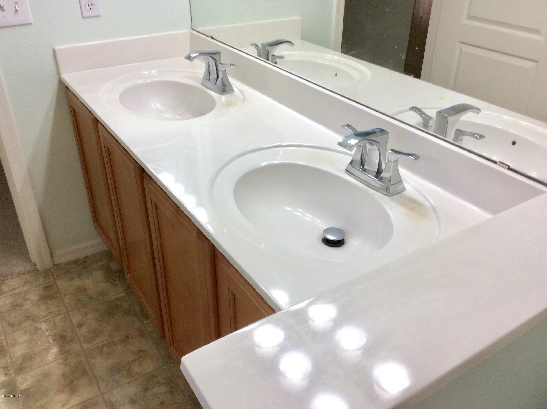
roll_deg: -2.8
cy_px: 204
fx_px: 505
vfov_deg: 44.1
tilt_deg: -33.1
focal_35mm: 32
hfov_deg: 56.9
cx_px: 274
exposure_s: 1/100
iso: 50
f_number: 2.4
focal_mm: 3.3
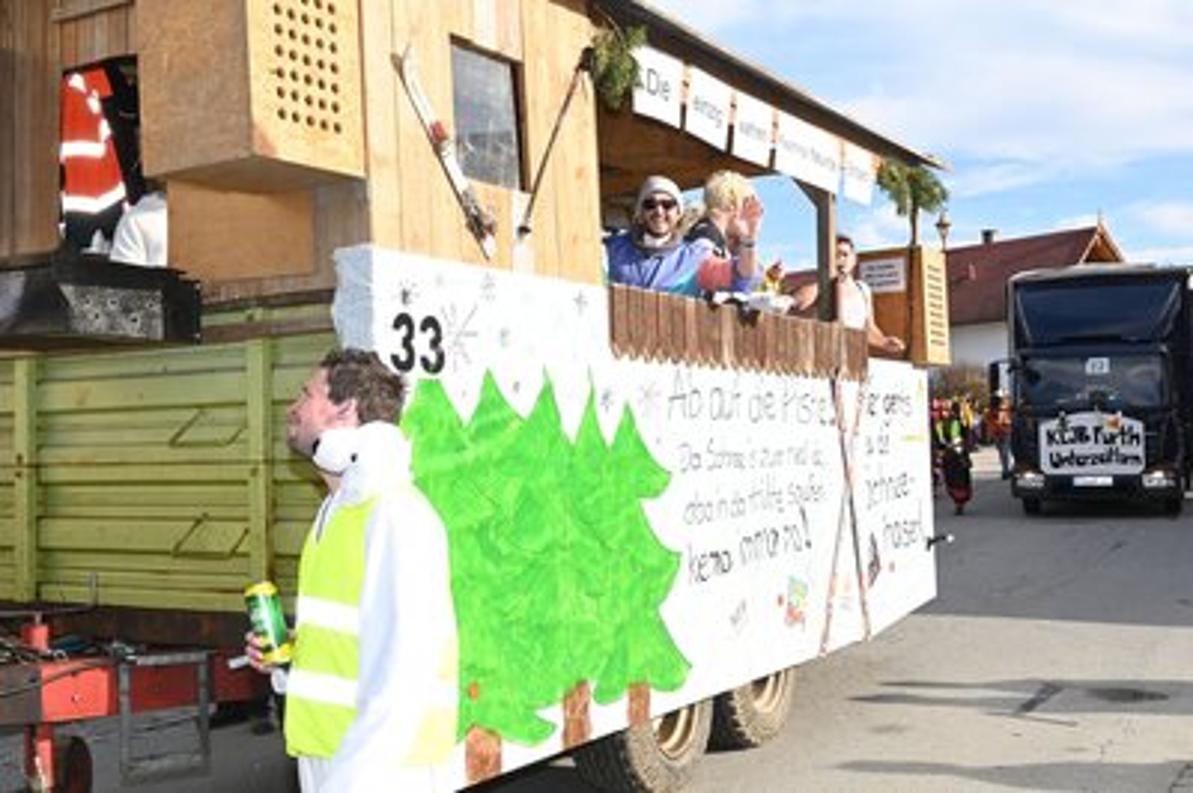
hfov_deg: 47.4
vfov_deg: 32.6
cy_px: 396
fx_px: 1358
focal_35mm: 41
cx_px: 596
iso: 1000
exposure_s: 1/200
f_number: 22
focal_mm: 41
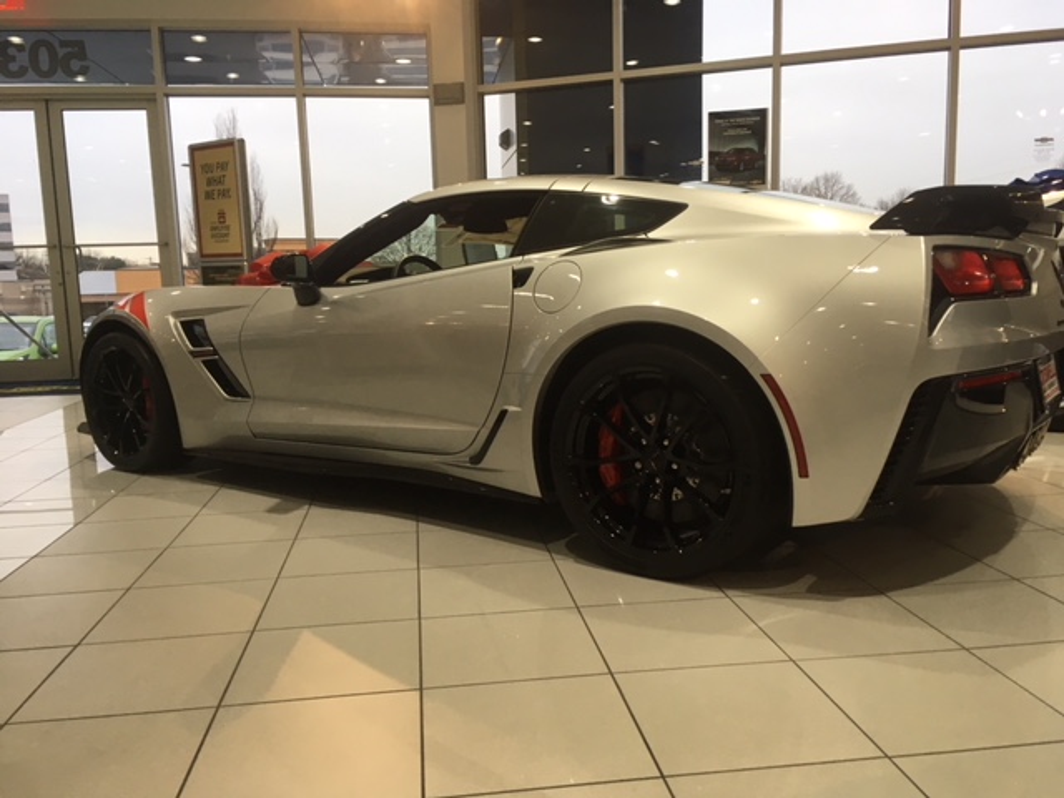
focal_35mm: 29
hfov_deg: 61.7
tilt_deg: -6.1
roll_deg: +1.6
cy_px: 399
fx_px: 891
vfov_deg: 48.2
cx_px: 532
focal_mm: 4.15
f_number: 2.2
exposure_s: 1/30
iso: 32
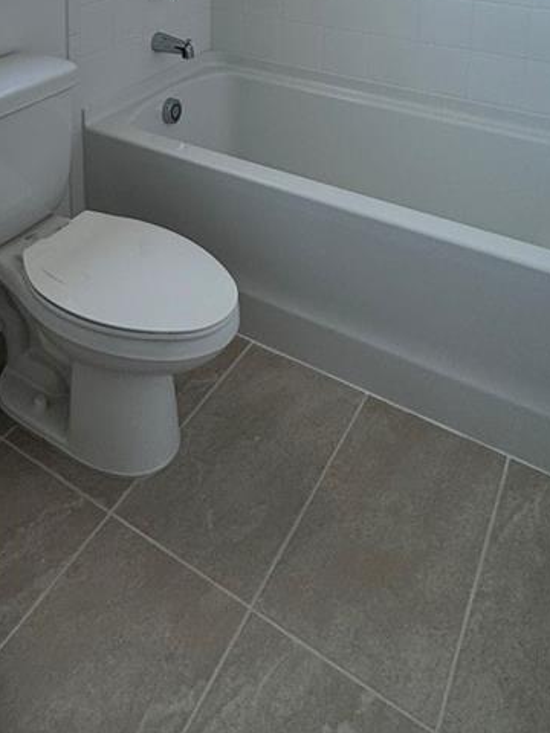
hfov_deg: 39.7
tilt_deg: -11.8
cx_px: 145
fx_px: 741
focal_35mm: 35
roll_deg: +0.1
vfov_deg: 43.3
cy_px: -35
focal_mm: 2.22
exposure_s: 1/99
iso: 80
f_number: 2.2
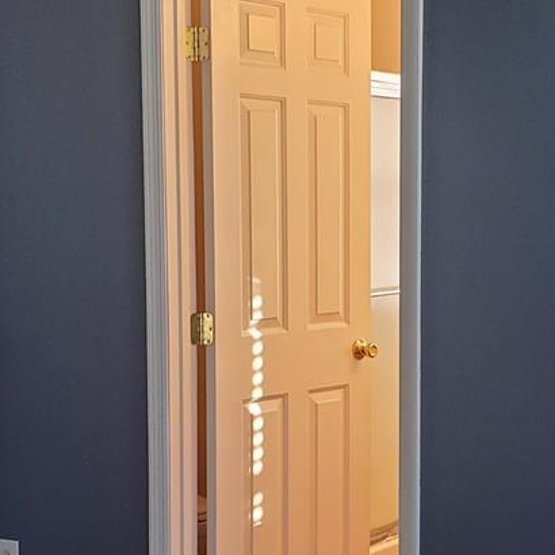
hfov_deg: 20.5
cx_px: 421
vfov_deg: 20.6
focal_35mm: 84
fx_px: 1524
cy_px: 362
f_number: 2.4
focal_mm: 4.3
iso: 200
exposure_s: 1/40
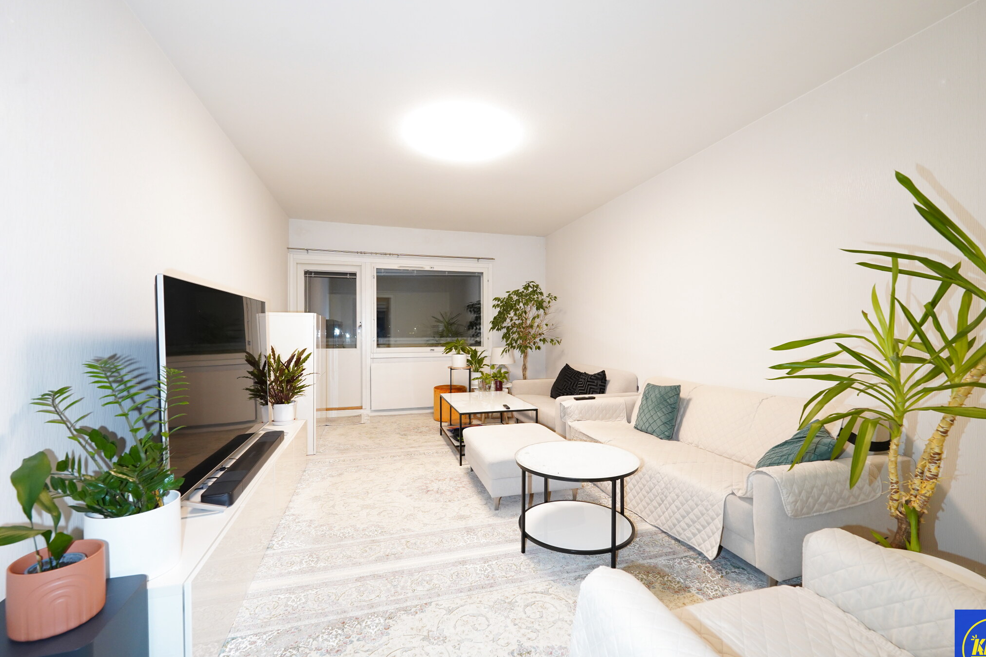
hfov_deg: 100.4
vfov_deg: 77.3
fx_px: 411
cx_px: 504
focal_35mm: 15
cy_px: 336
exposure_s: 1/30
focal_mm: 14
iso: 1600
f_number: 6.3
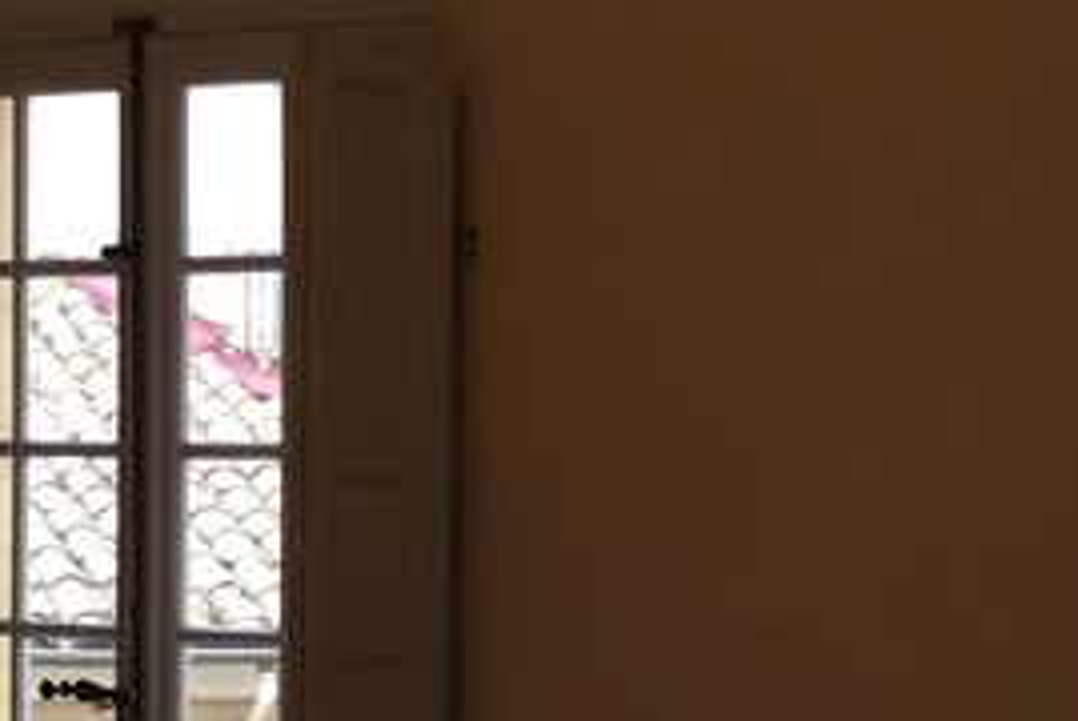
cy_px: 573
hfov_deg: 17.7
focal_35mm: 112
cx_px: 1154
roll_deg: +0.4
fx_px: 3357
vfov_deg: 12.2
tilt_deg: -0.8
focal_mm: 4.15
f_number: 2.2
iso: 64
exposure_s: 1/33
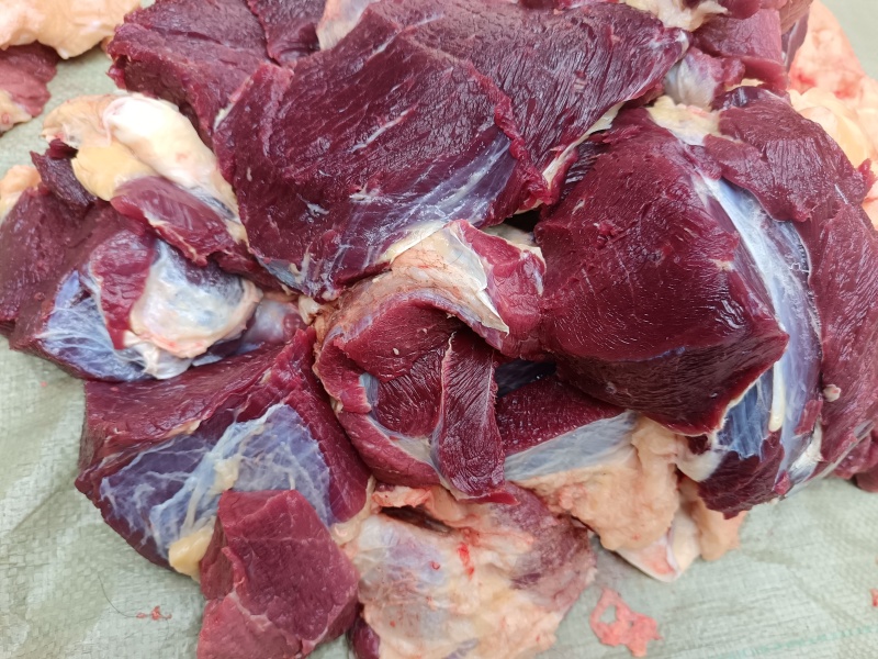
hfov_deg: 71.6
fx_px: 609
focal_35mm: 24
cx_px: 439
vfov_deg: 56.8
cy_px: 330
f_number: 1.75
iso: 449
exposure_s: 1/100
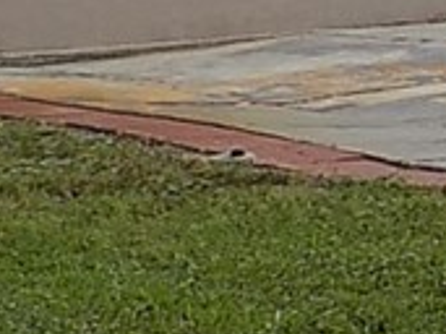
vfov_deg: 5.4
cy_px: -94
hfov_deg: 6.9
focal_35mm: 276
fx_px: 3554
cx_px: 902
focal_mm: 8.1
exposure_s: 1/640
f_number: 3.7
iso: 80
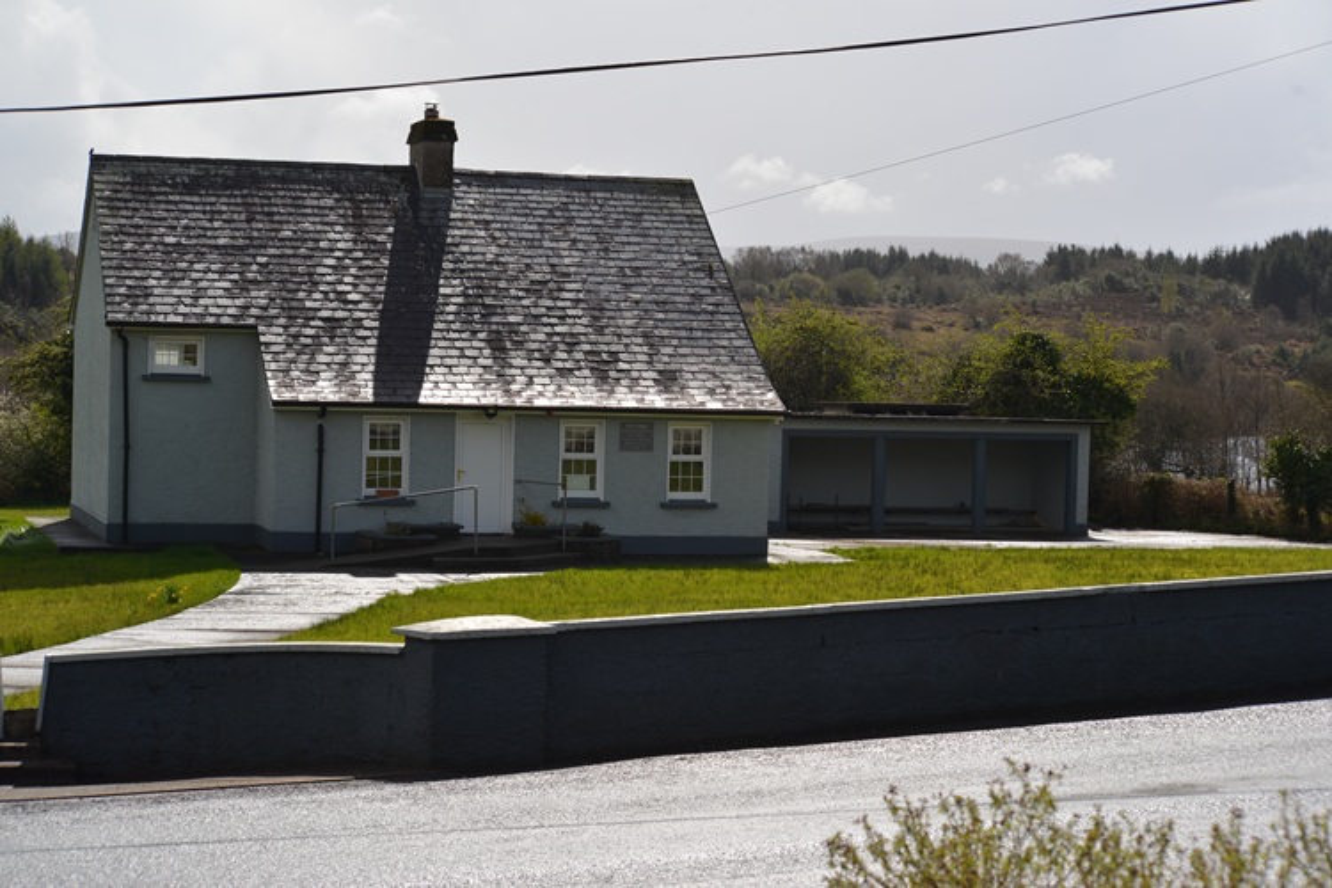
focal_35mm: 70
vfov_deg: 19.5
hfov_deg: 28.8
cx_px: 666
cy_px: 444
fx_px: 2590
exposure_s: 1/800
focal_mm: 70
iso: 200
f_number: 7.1
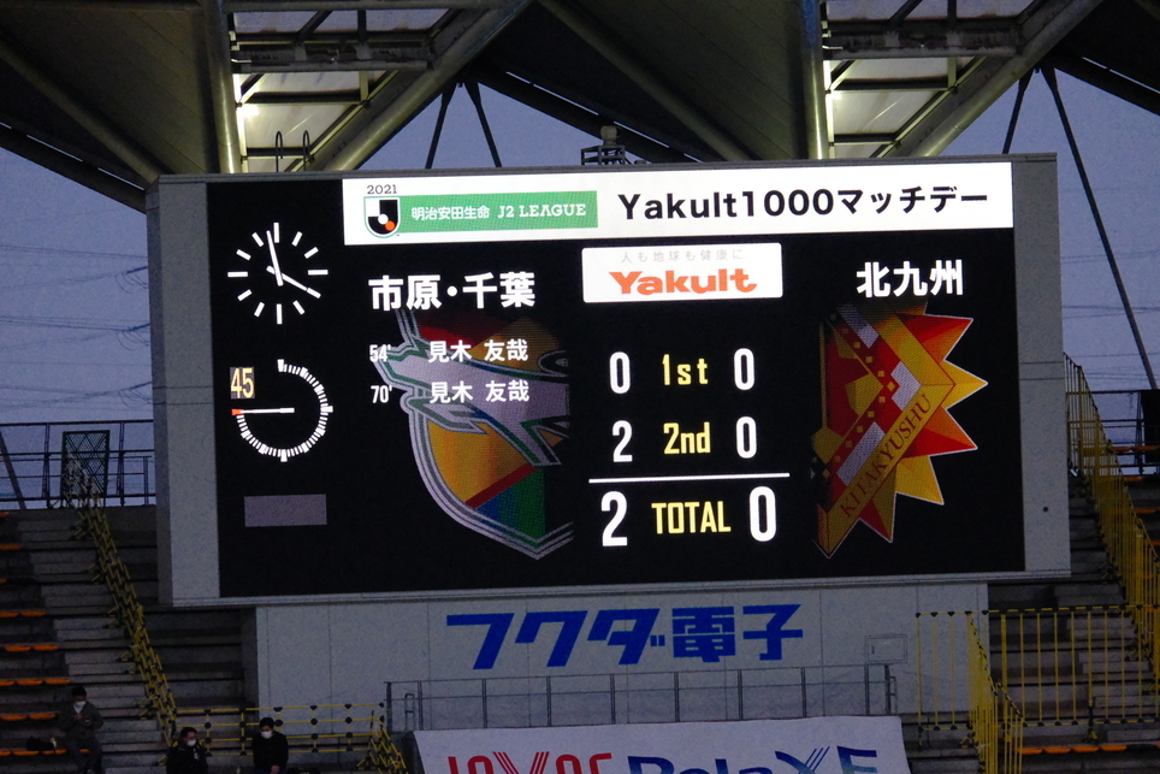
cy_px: 387
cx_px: 580
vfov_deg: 4.0
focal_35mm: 345
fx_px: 11118
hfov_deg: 6.0
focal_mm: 230
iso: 10000
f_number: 6.7
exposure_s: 1/680
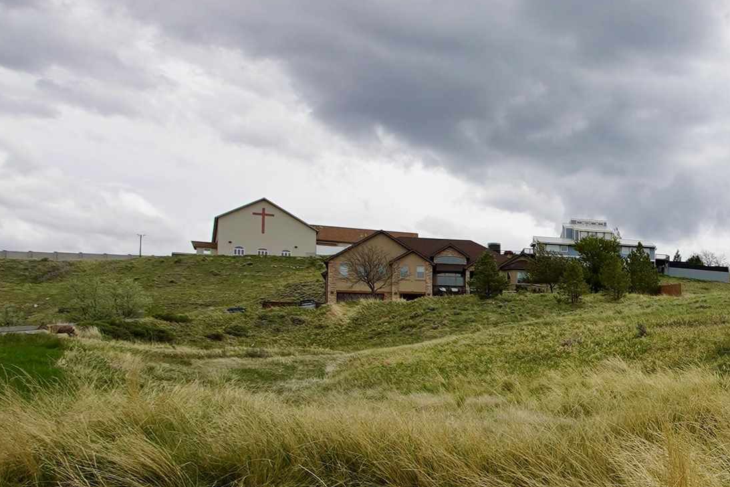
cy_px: 347
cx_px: 839
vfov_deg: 29.5
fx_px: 912
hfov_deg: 35.8
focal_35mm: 45
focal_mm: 11
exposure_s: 1/200
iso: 100
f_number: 10
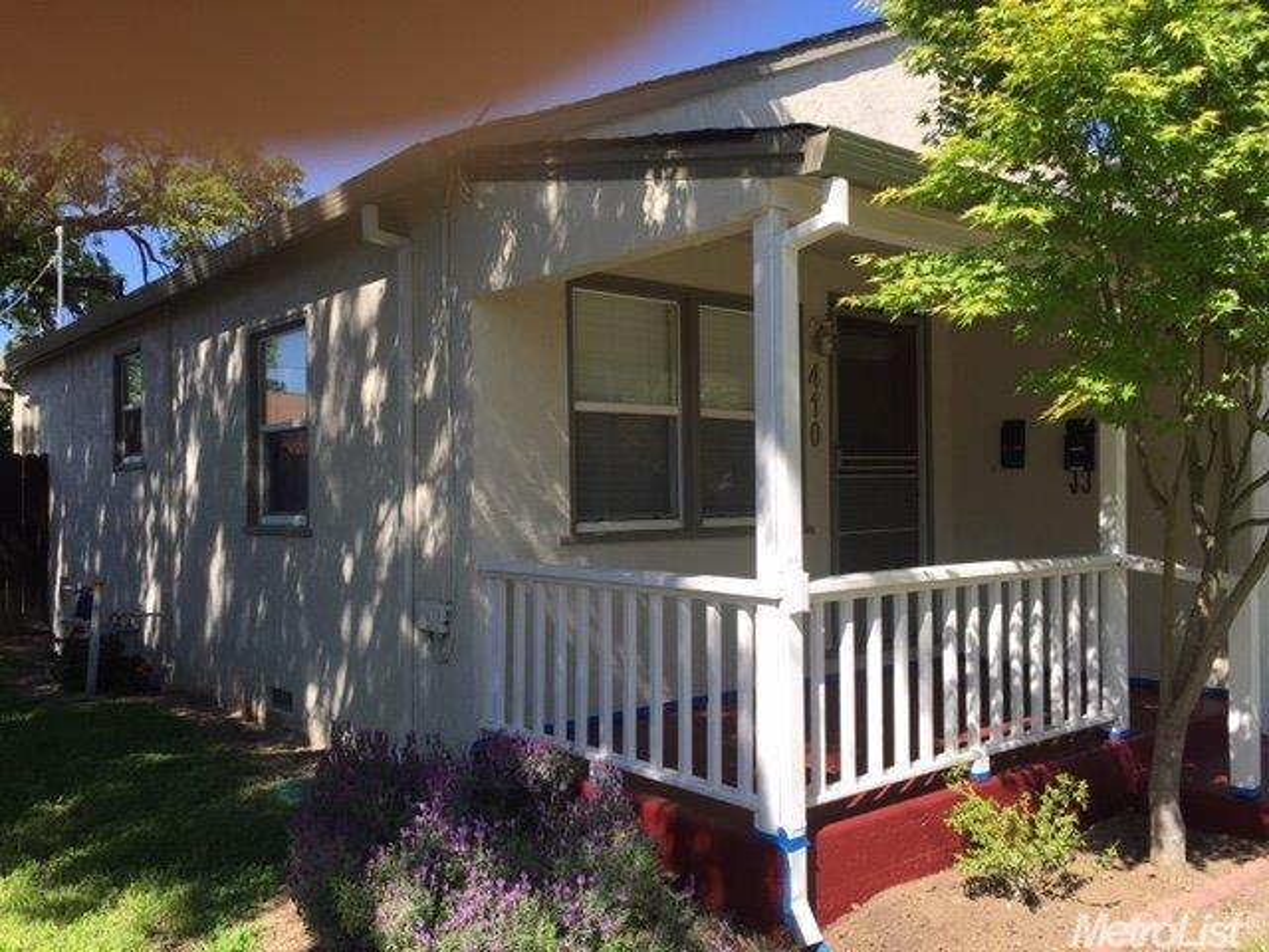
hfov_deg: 61.7
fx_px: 1063
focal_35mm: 29
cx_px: 634
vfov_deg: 48.2
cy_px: 476
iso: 32
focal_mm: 4.15
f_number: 2.2
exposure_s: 1/1099
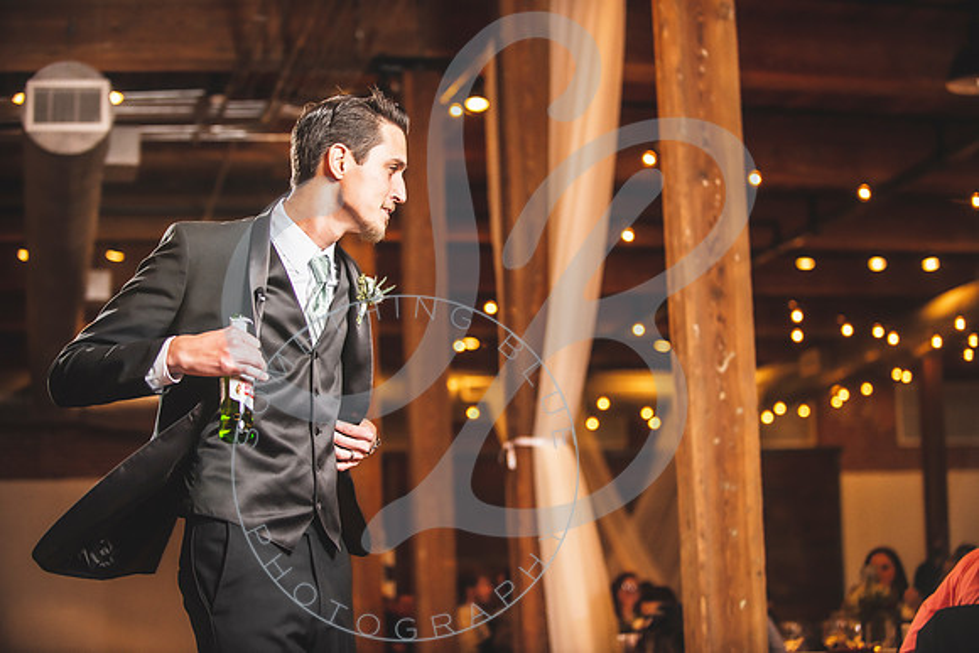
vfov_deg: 19.5
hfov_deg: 28.8
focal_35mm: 70
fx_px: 1904
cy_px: 326
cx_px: 490
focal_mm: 70
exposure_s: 1/200
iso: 800
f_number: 2.8
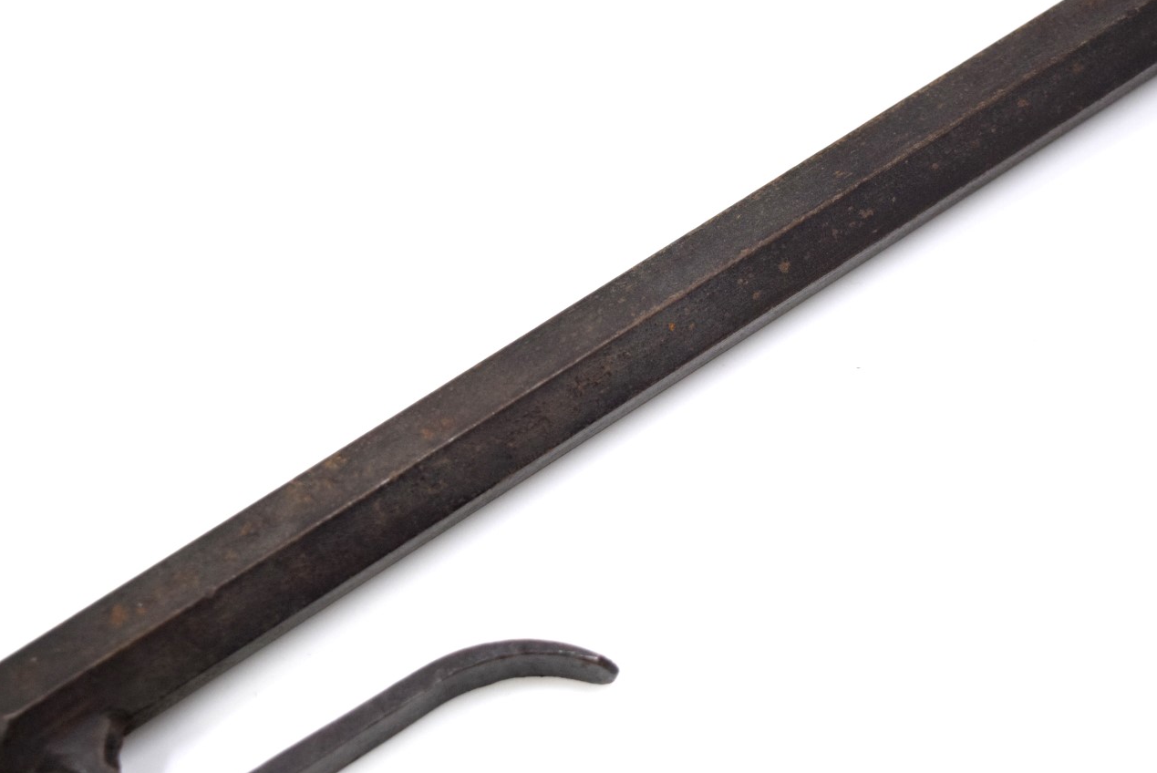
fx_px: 2560
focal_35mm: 80
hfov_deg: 25.5
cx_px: 570
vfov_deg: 17.2
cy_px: 364
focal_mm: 45
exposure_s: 1/2500
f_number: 5
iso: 1600
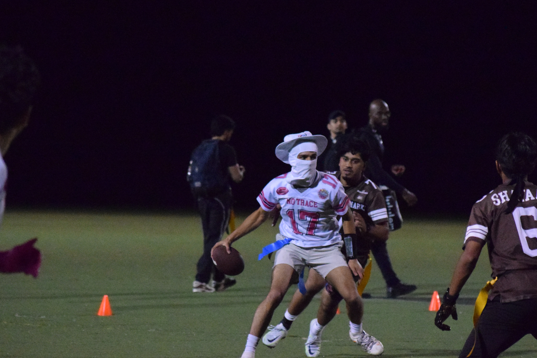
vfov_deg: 4.4
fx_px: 4634
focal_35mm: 311
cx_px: 266
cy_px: 186
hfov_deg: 6.6
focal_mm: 155
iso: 12800
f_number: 5
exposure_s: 1/800
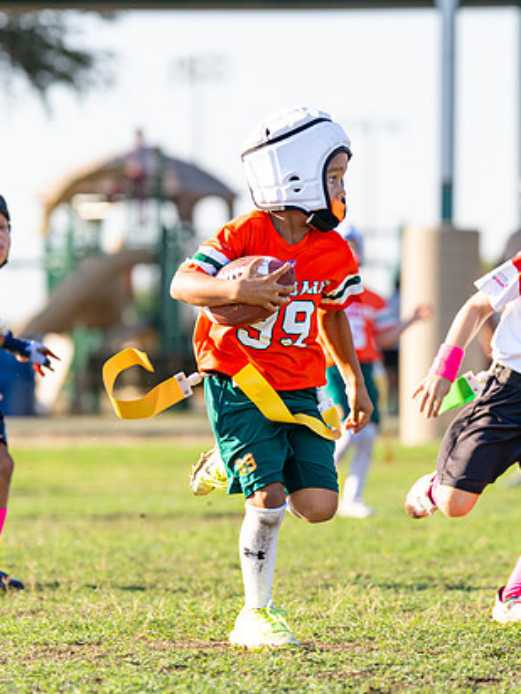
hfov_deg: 5.1
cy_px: 373
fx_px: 5840
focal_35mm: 291
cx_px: 380
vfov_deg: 6.8
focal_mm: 126
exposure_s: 1/1600
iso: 250
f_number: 2.8
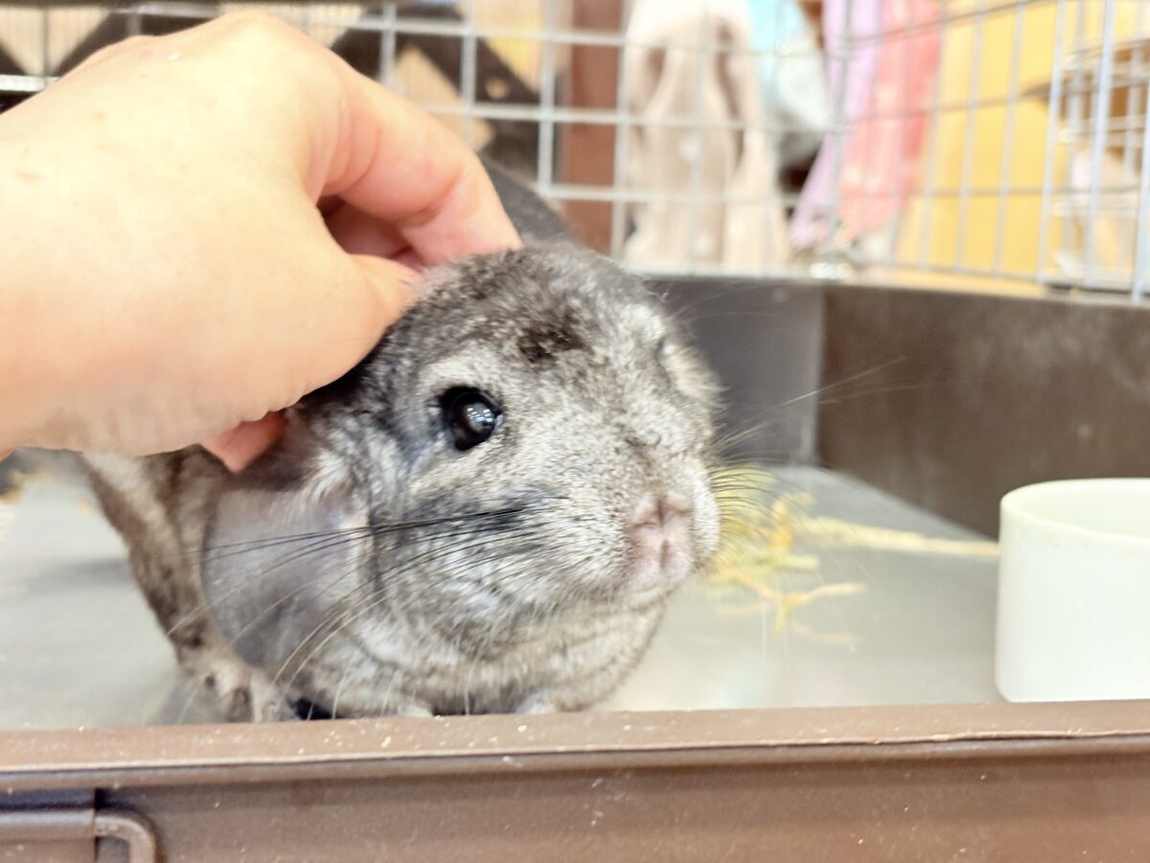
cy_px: 432
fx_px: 1728
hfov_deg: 36.8
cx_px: 575
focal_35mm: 52
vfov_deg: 28.0
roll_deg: -1.3
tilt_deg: -6.0
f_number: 1.6
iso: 160
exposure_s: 1/33
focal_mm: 5.96
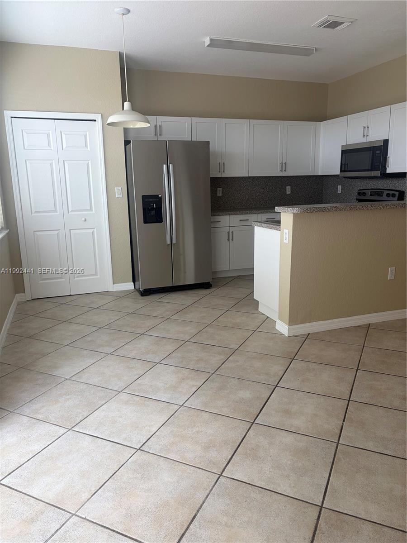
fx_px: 408
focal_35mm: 26
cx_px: 204
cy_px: 272
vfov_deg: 67.3
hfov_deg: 53.1
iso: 50
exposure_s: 1/120
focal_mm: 5.96
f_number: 1.6
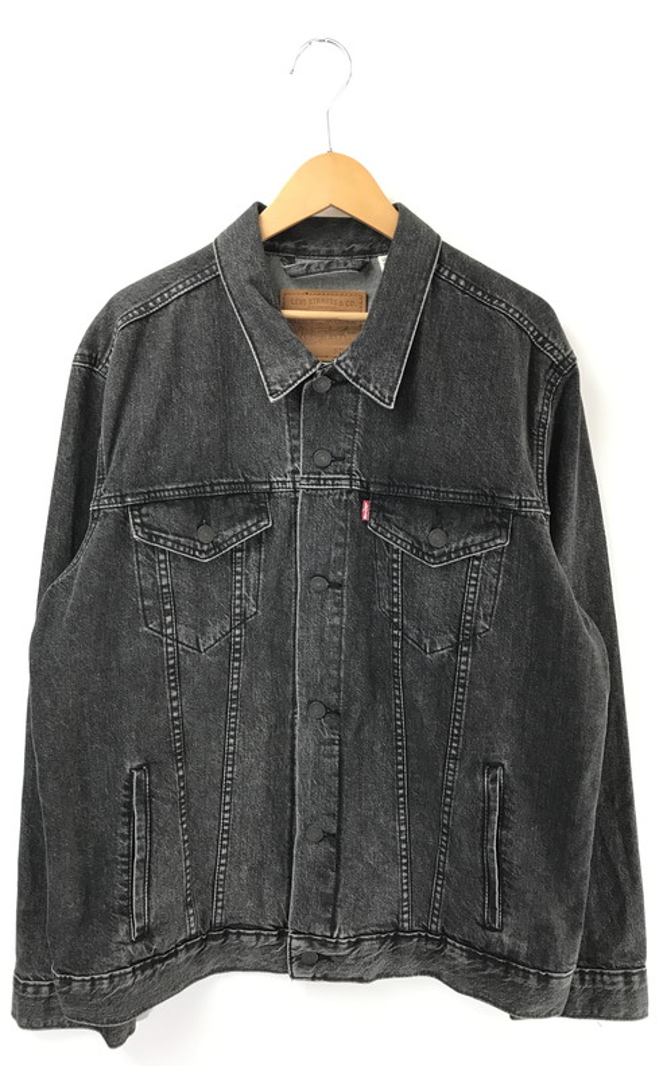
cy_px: 538
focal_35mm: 30
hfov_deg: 41.9
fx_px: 872
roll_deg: -1.7
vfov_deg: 62.9
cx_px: 318
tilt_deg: -12.3
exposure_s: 1/33
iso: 25
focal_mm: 3.99
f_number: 1.8
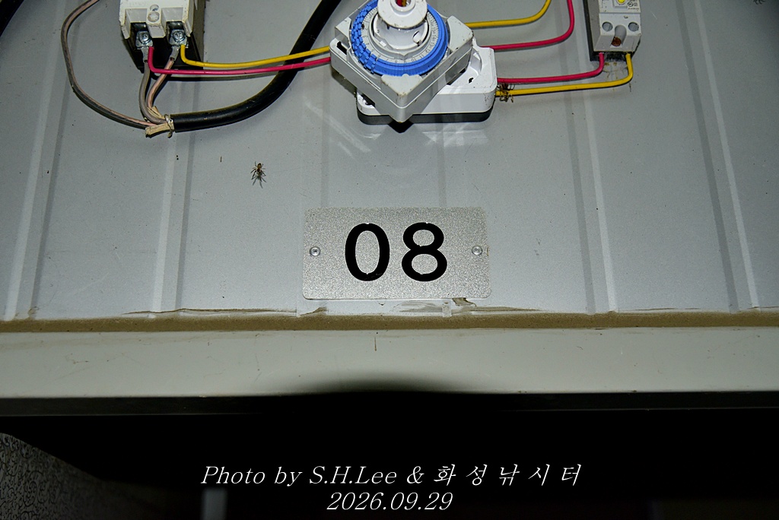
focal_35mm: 38
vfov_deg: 35.1
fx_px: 823
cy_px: 260
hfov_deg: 50.7
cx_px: 390
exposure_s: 1/60
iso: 1250
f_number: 4
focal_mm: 38
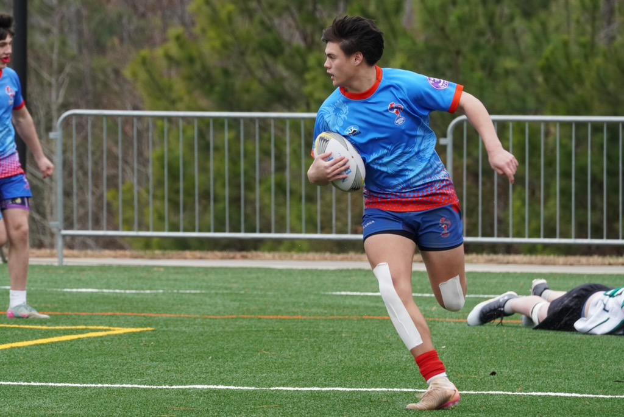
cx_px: 312
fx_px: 7804
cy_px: 208
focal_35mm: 450
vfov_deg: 3.1
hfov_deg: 4.6
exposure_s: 1/500
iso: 1250
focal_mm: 300
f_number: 9
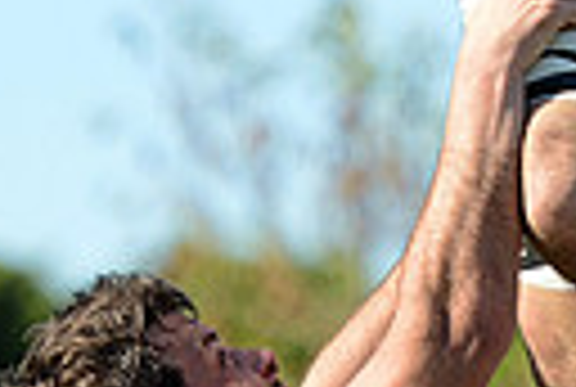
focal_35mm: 949
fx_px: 15219
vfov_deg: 1.5
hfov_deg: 2.2
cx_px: 698
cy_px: -434
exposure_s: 1/800
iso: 320
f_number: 4
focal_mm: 210
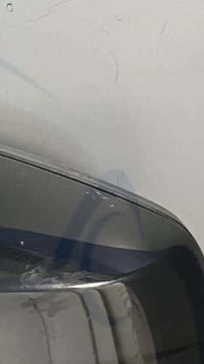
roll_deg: -0.9
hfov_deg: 9.6
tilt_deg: -37.3
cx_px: -249
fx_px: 1097
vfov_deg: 18.3
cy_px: 363
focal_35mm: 114
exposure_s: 1/50
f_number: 1.6
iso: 320
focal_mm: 5.1
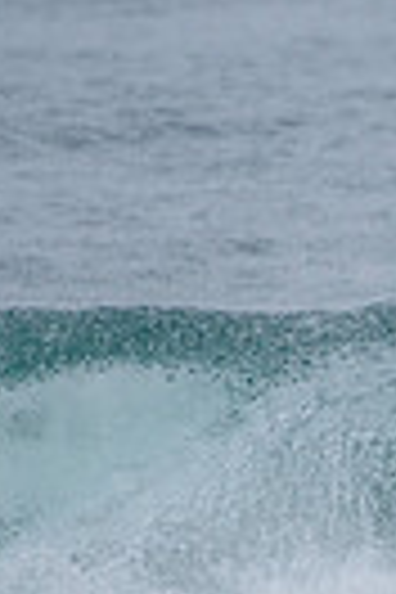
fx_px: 36330
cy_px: 605
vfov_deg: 0.9
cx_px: 914
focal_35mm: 2202
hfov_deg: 0.6
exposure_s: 1/2000
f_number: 5.6
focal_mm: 500
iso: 320
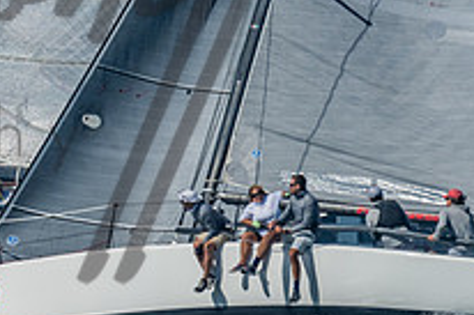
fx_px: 8170
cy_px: 114
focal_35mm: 621
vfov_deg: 2.2
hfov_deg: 3.3
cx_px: -240
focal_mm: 150
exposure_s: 1/1000
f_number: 6.3
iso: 160
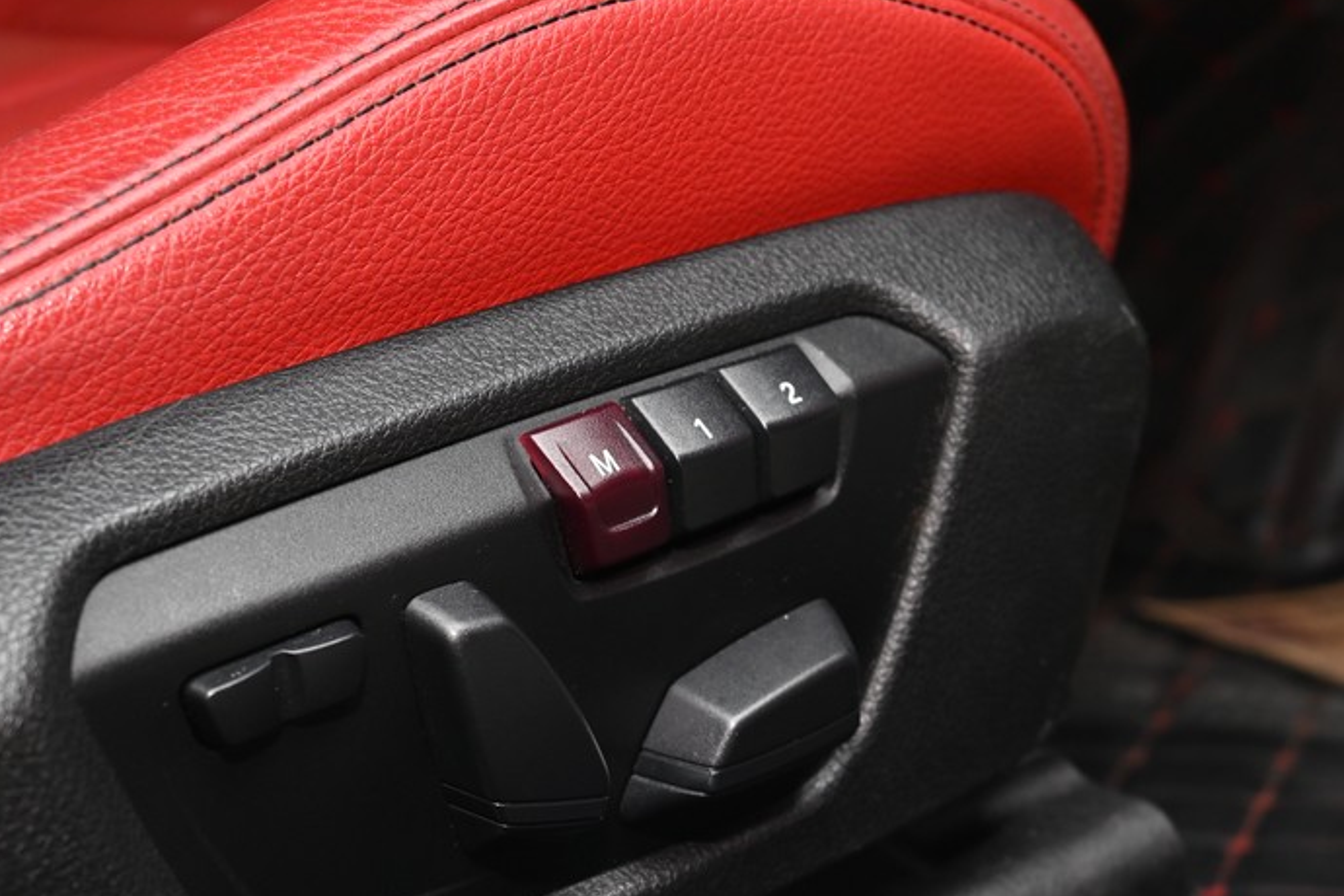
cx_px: 643
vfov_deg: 20.2
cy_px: 670
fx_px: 2501
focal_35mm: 67
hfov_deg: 30.1
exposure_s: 1/30
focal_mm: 42
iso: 560
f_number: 6.7
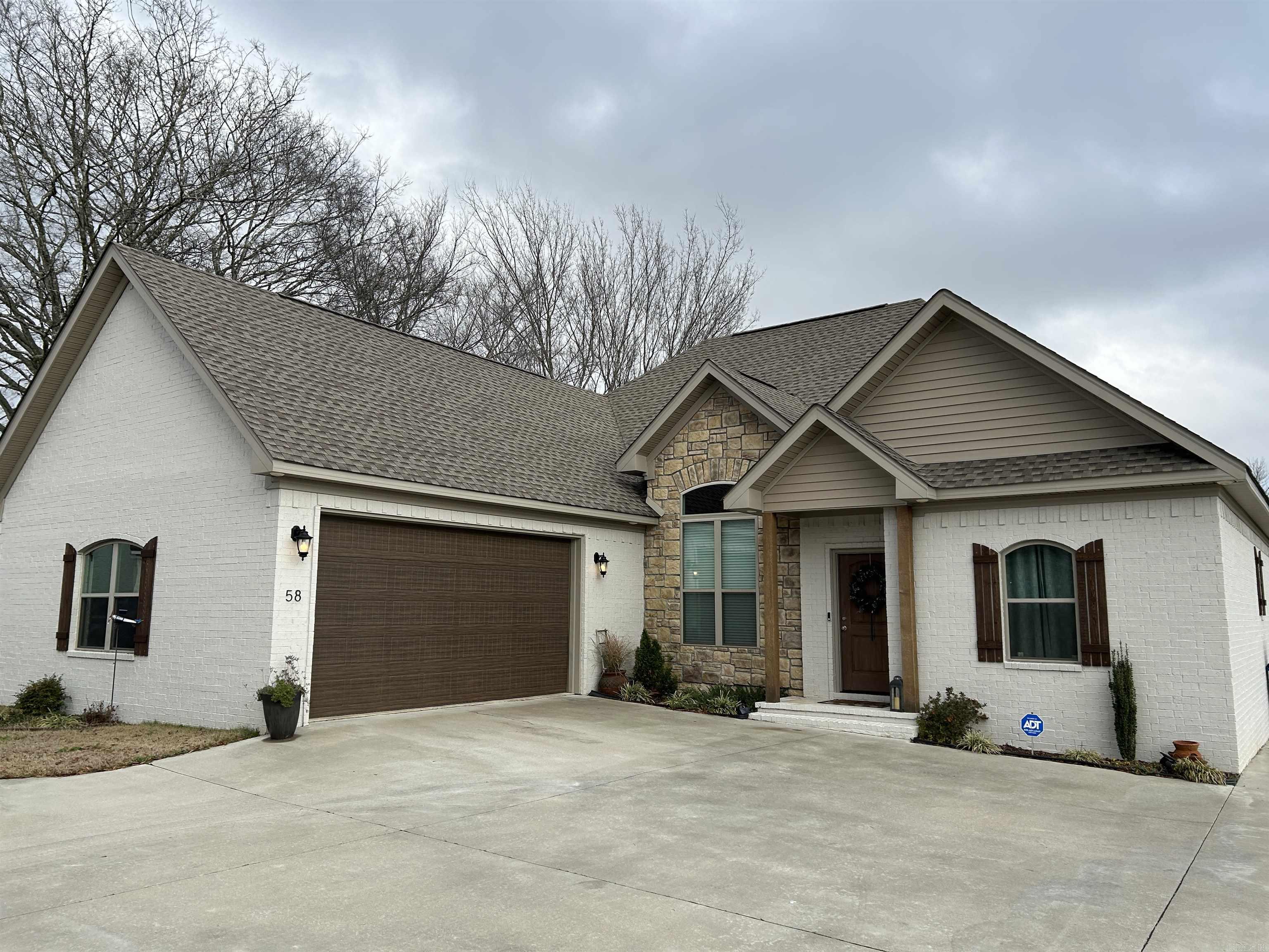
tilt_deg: +8.1
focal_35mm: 26
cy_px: 476
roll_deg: -0.7
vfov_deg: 53.1
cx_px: 634
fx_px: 953
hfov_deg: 67.3
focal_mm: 5.7
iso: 50
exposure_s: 1/2513
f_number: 1.5
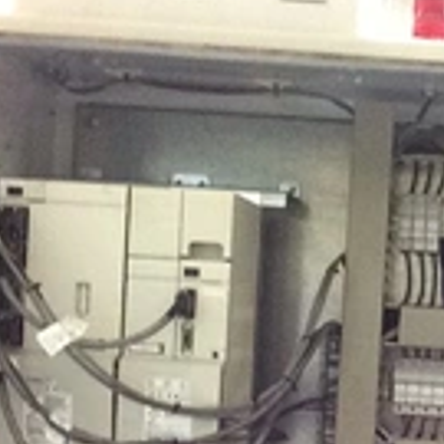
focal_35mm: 81
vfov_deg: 21.1
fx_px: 1175
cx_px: 474
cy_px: 375
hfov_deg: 20.5
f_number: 2.4
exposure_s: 1/20
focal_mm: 2.15
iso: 400
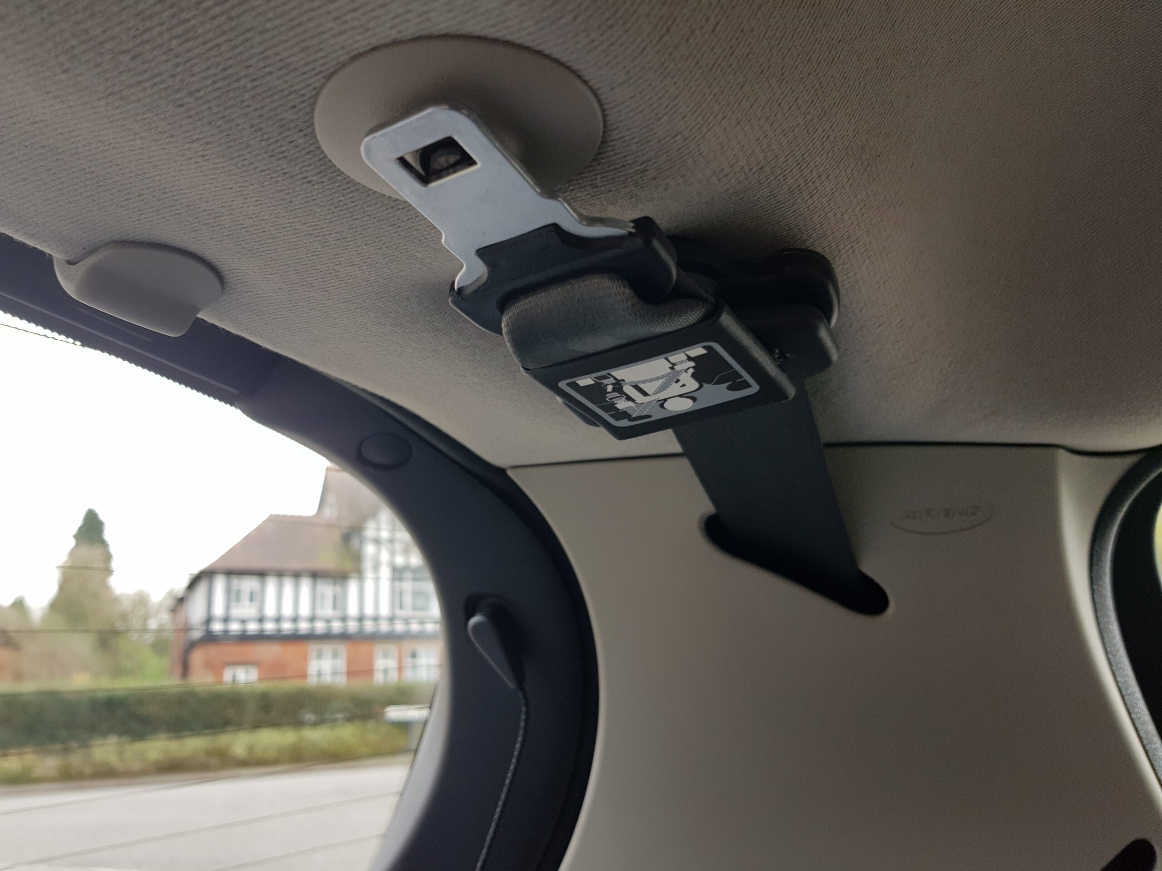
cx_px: 581
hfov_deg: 67.3
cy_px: 436
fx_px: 873
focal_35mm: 26
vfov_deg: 53.1
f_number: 1.7
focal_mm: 4.2
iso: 40
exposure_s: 1/139
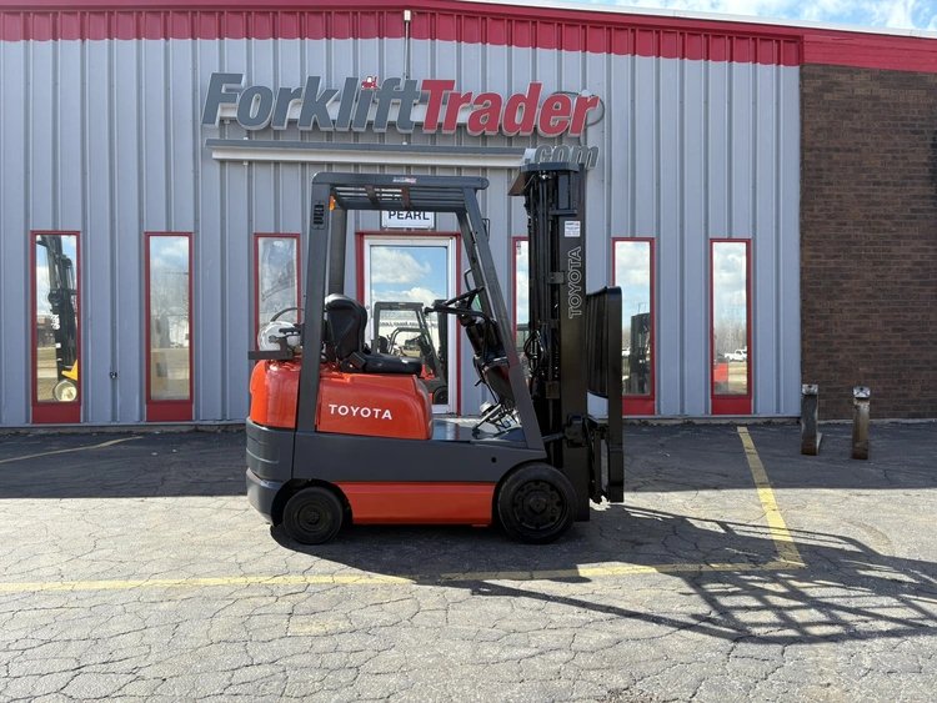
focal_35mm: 26
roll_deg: +0.6
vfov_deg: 53.1
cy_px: 352
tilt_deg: +0.1
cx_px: 468
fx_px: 704
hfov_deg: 67.3
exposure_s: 1/1196
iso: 50
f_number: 1.6
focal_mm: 5.96
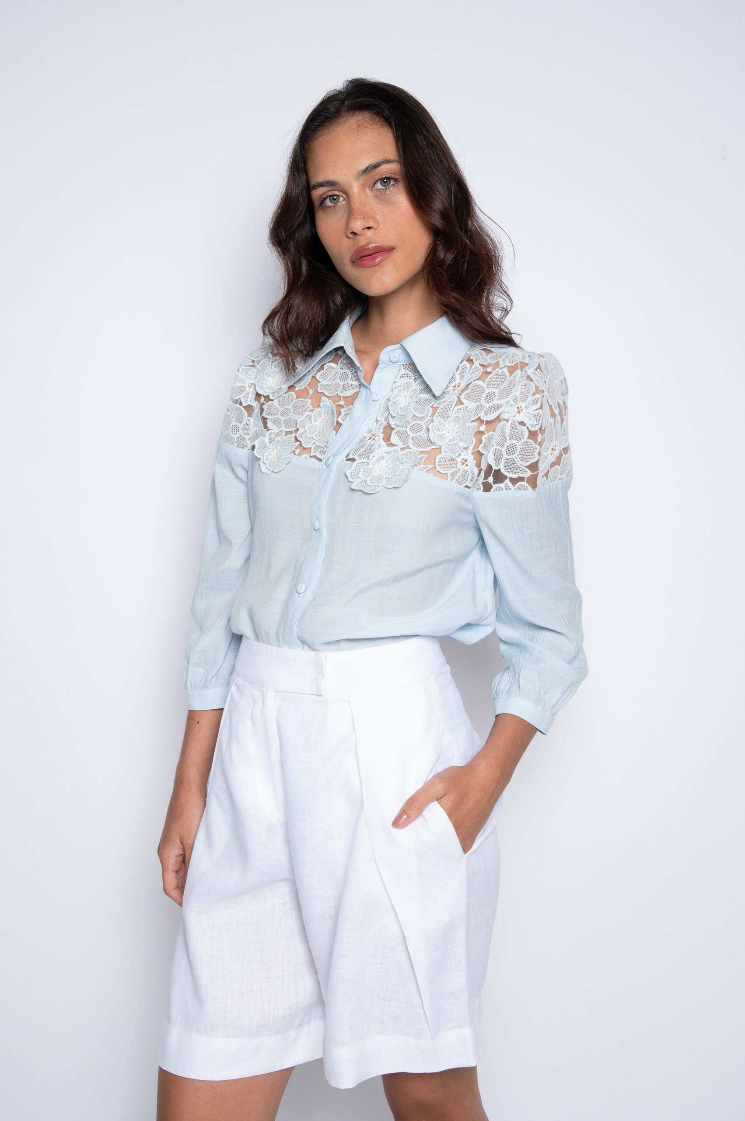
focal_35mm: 40
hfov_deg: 33.4
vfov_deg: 48.5
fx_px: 1243
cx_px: 372
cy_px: 560
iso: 320
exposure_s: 1/200
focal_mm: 40
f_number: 6.3
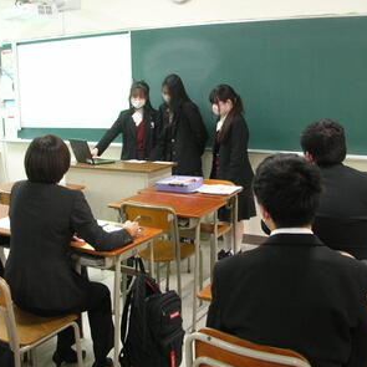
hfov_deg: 40.0
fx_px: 504
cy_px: 185
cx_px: 170
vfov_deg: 40.0
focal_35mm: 42
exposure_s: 1/6.3
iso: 50
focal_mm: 5.8
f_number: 2.8
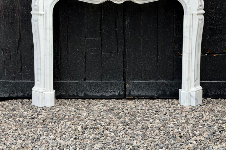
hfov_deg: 30.1
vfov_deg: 20.2
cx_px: 112
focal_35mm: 67
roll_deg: -0.2
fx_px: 421
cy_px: 41
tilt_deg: -7.7
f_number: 1.78
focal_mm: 6.76
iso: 64
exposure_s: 1/754
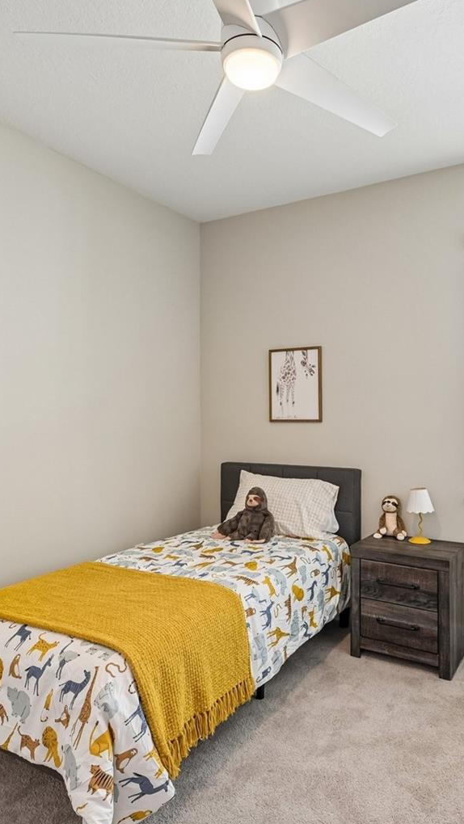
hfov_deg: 49.0
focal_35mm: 23
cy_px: 411
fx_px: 503
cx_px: 294
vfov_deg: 78.7
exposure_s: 1/50
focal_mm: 14
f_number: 8
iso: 400
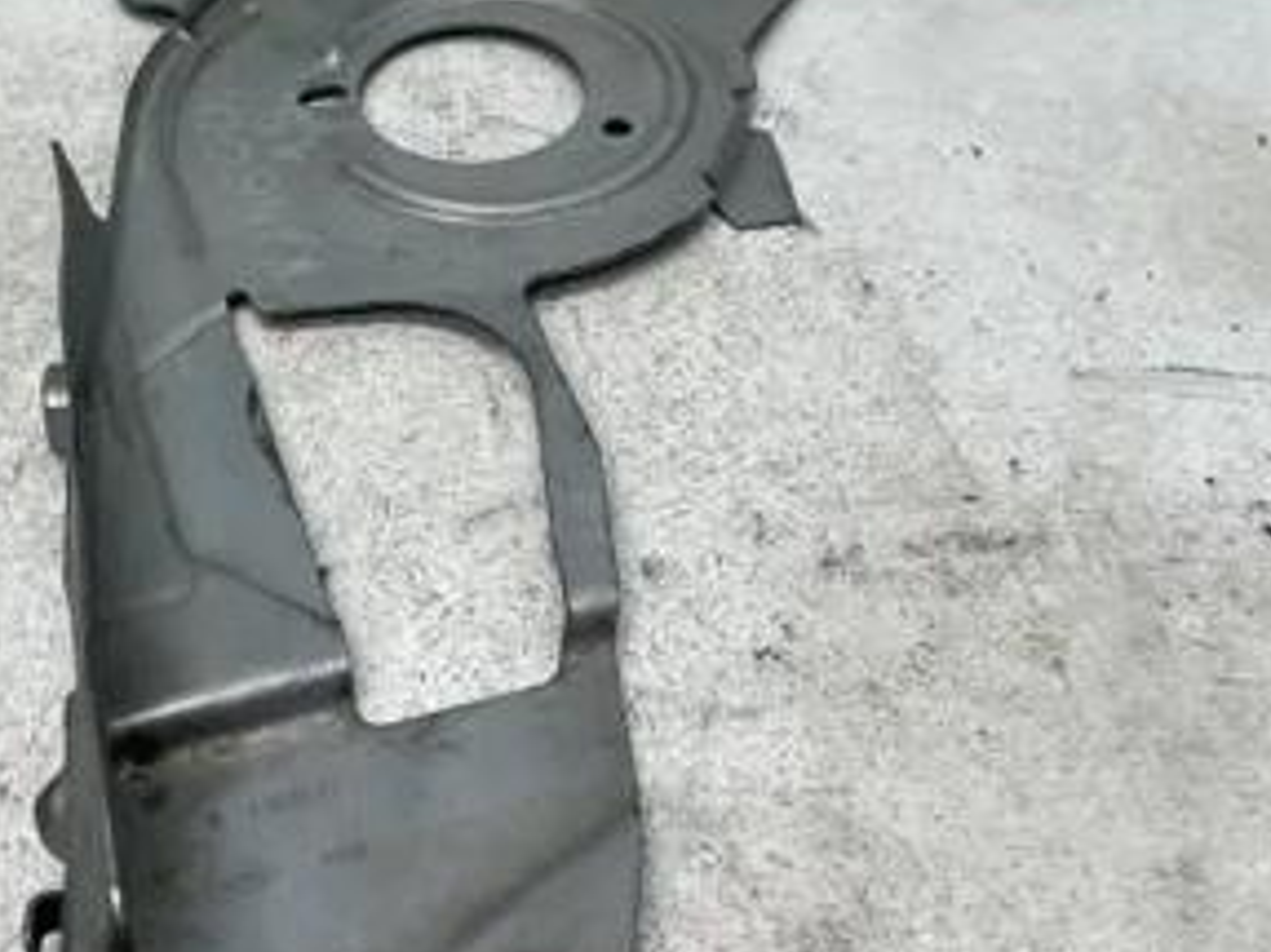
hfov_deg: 32.5
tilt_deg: -45.0
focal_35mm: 58
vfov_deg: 25.1
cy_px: 301
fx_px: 2129
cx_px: 297
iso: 80
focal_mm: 4.2
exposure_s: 1/100
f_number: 1.6
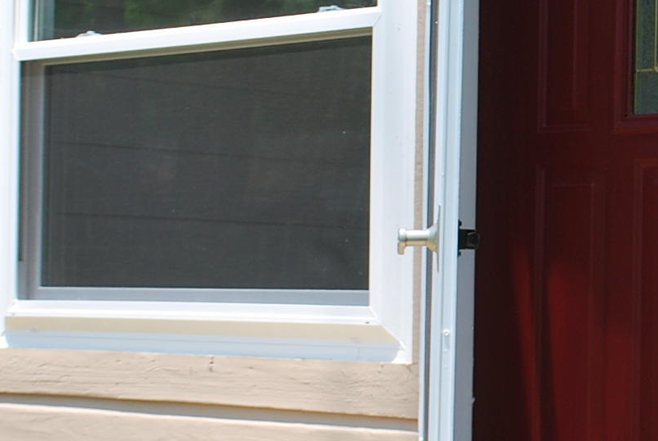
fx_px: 2380
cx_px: 537
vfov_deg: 10.6
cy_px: 254
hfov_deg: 15.6
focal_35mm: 130
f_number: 6.3
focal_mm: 24
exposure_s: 1/160
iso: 100
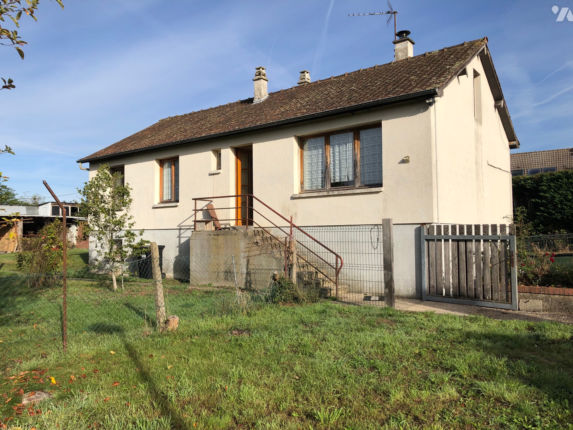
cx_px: 286
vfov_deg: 49.7
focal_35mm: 28
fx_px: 463
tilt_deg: +4.0
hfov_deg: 63.4
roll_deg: -0.1
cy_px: 215
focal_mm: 3.99
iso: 20
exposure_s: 1/2404
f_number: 1.8
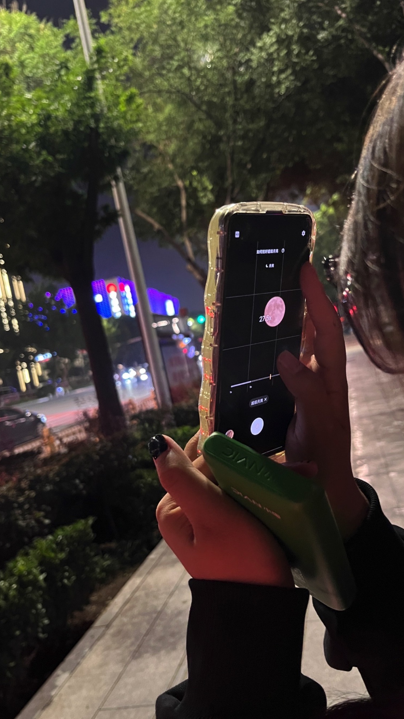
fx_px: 552
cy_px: 359
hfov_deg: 40.2
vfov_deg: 66.1
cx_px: 209
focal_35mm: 29
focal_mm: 5.1
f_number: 1.6
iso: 640
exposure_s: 1/29
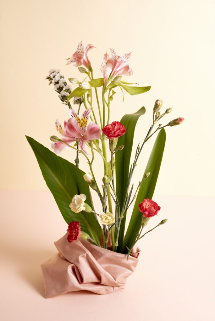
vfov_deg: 39.6
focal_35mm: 50
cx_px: 108
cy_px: 160
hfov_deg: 27.0
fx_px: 447
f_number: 11
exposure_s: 1/125
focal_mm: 50
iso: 320
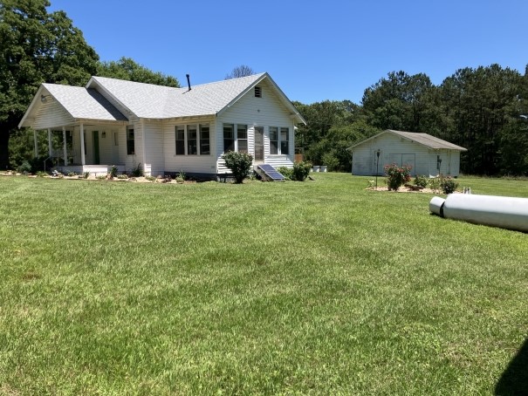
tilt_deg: -4.1
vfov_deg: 49.8
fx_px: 427
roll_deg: +0.1
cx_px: 264
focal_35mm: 28
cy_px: 198
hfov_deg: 63.4
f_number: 1.8
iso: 32
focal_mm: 3.99
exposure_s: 1/1621
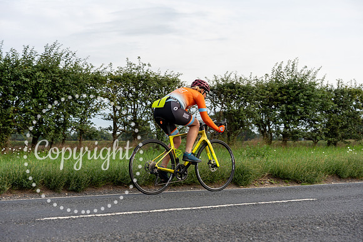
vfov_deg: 18.9
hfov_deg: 28.1
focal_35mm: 72
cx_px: 182
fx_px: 726
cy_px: 121
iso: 320
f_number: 5.6
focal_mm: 72
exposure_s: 1/640
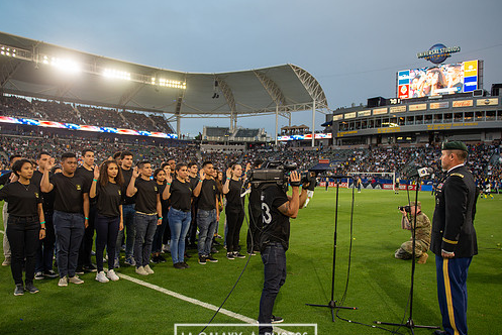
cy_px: 186
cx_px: 245
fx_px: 391
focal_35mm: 28
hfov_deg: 65.4
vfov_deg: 46.4
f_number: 2.8
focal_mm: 24
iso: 400
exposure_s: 1/500
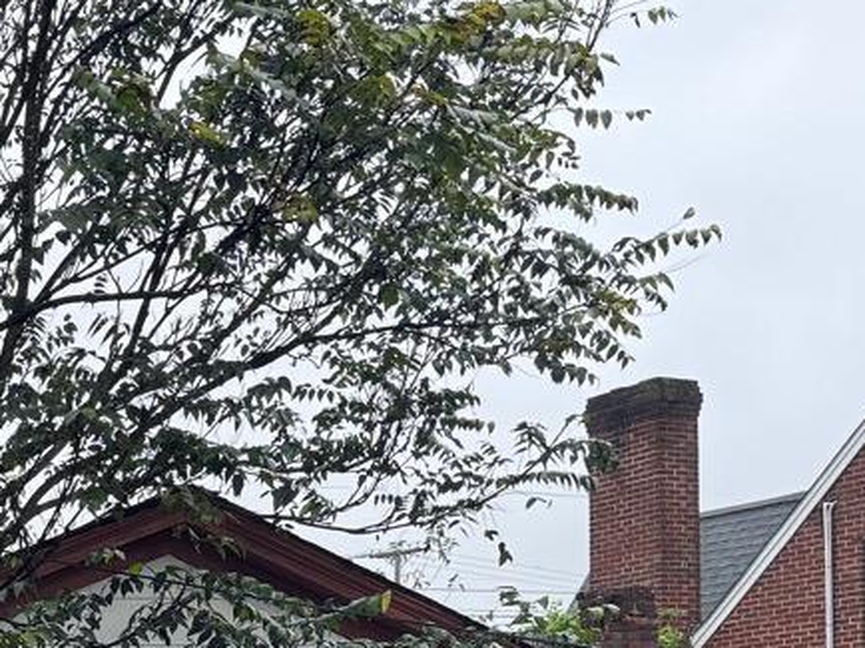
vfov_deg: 16.4
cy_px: 942
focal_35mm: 83
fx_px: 2073
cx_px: -70
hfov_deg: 22.3
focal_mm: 6.76
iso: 100
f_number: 1.78
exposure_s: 1/145
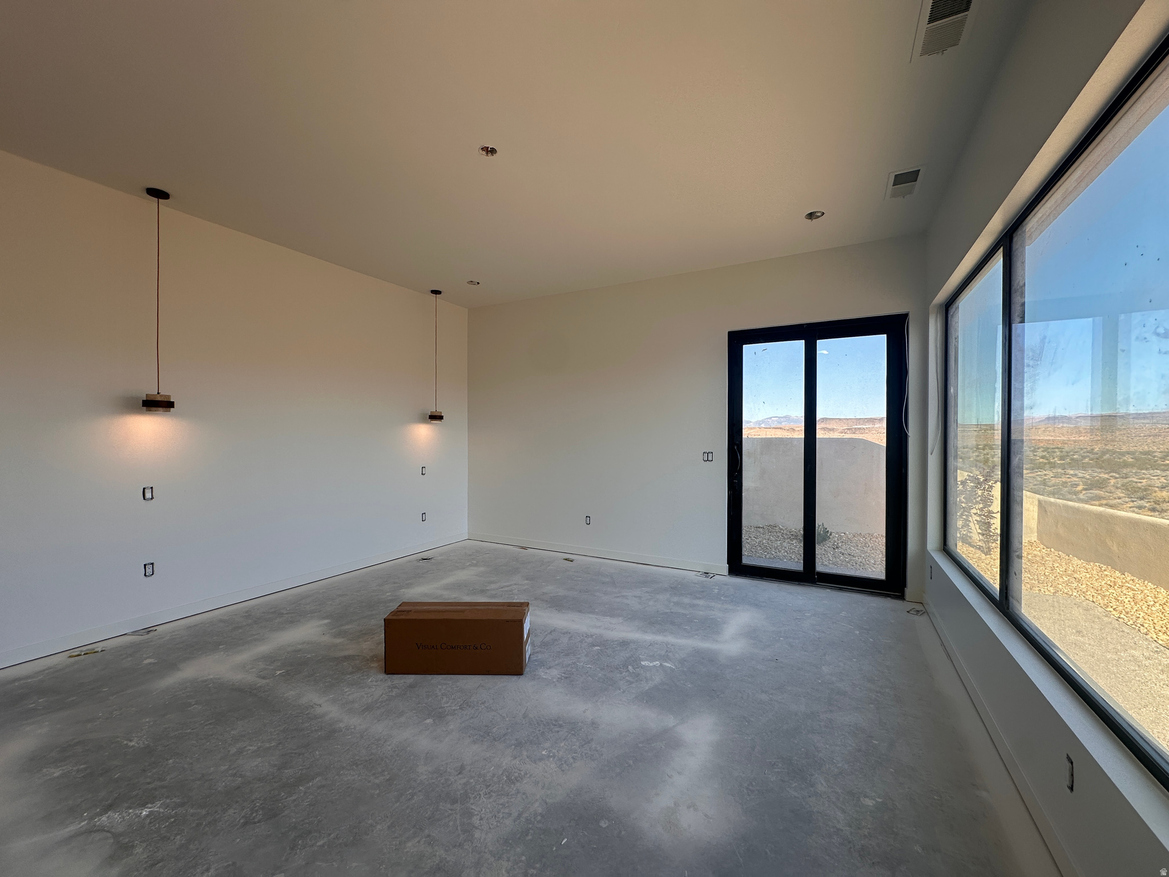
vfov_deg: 85.7
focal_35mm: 14
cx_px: 584
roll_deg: -0.1
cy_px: 438
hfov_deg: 102.1
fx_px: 473
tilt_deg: +0.8
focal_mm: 2.22
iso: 40
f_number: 2.2
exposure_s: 1/231
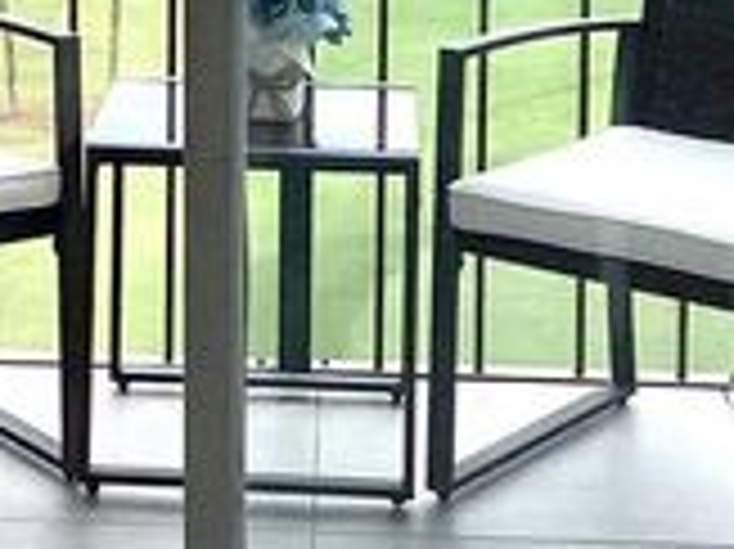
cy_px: -378
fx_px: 2585
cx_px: 207
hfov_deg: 16.1
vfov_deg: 11.4
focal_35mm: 122
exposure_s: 1/867
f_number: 2.4
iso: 25
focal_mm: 3.3
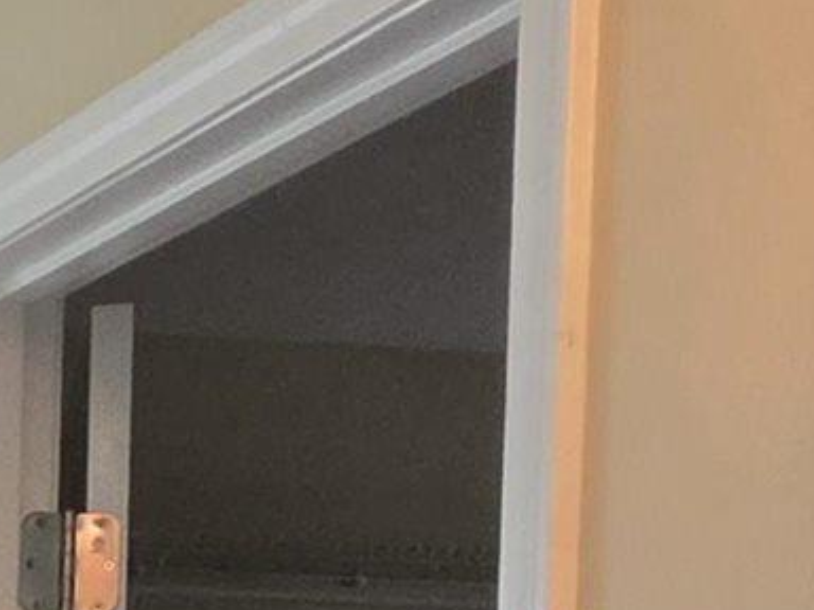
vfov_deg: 12.3
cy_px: 1284
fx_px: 2446
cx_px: -780
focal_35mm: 104
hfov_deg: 15.4
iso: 250
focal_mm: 2.2
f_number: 1.9
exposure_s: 1/359
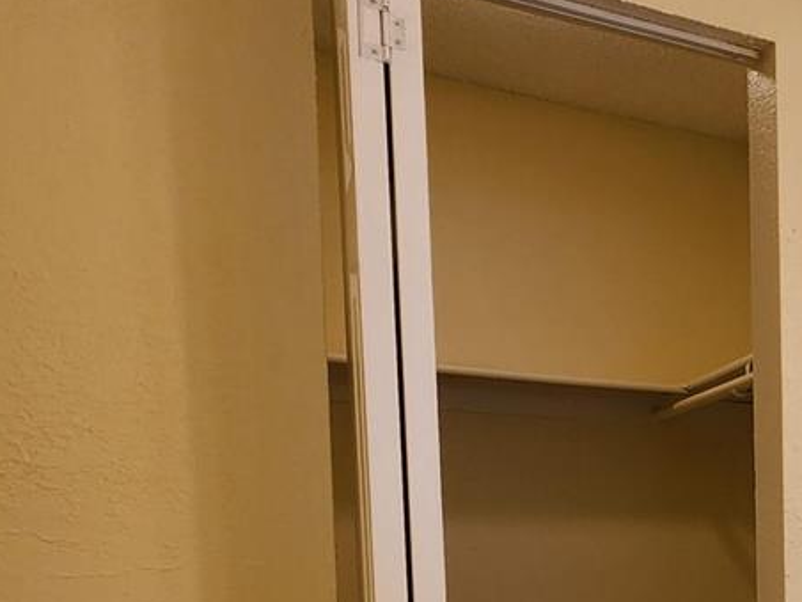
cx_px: 1144
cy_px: 655
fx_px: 1066
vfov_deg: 28.7
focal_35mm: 46
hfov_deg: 29.2
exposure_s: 1/120
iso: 64
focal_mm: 2.2
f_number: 2.2
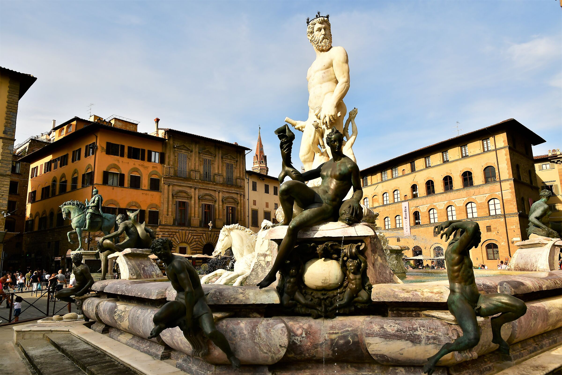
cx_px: 281
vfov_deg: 53.1
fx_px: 375
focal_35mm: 24
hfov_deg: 73.7
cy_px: 188
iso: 100
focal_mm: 16
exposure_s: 1/800
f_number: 6.3
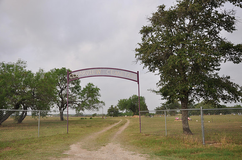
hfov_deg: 59.6
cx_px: 121
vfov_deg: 41.6
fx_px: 211
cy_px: 80
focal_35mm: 32
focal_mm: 21
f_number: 5.6
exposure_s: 1/160
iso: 200
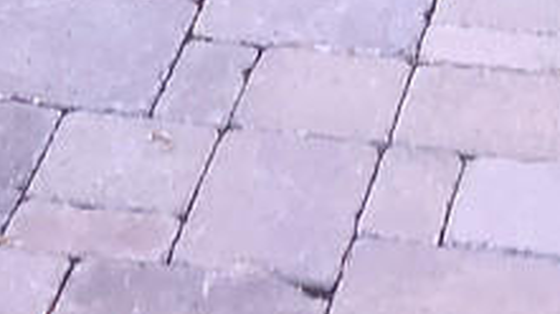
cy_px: -1080
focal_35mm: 207
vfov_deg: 5.0
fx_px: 3072
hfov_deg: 10.4
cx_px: 329
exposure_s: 1/7
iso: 100
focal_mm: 4
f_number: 1.8
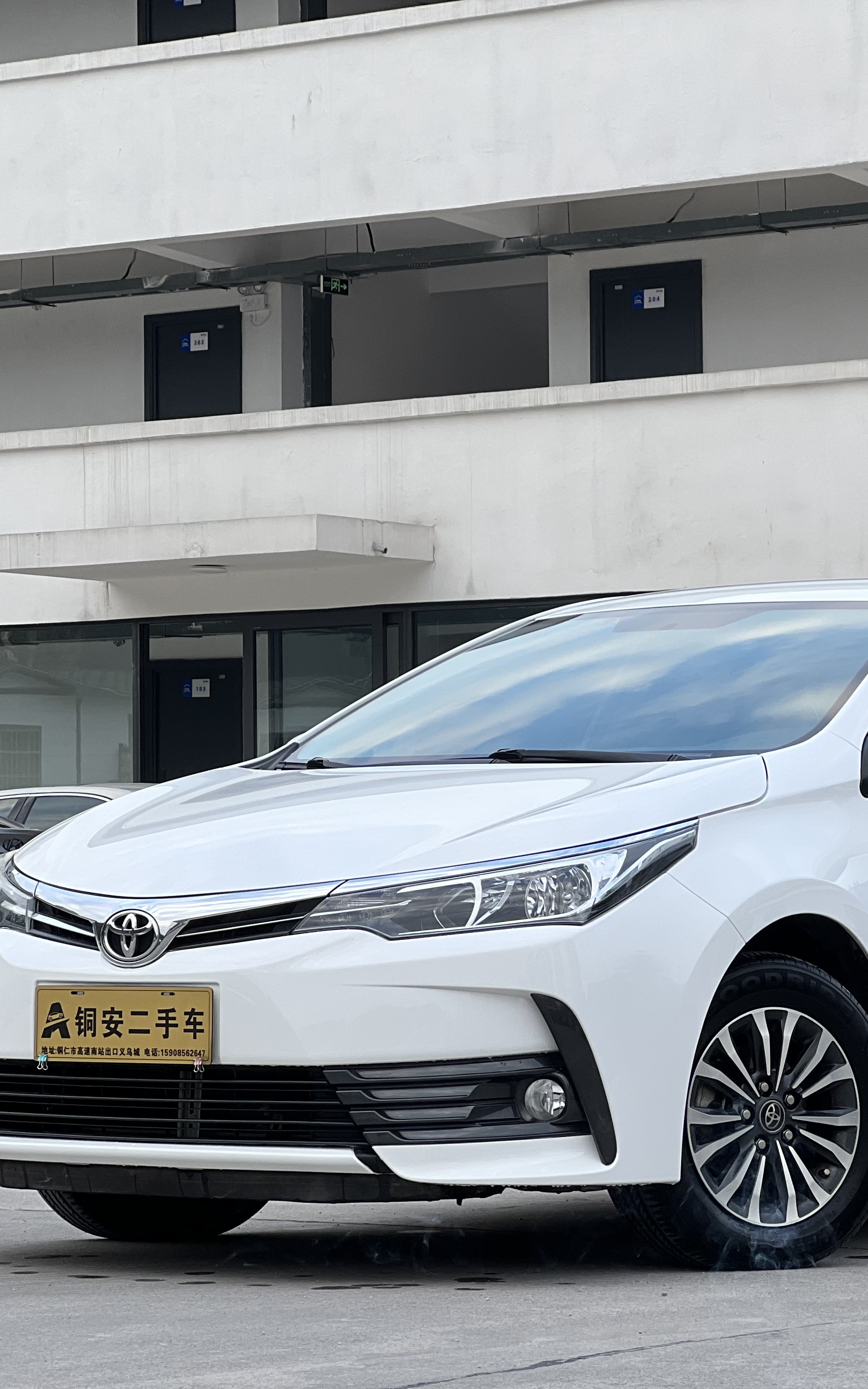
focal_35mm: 109
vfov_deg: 19.1
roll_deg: +0.4
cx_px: 695
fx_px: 4125
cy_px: 694
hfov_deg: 12.0
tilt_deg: +2.6
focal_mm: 9
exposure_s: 1/121
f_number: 2.8
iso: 32
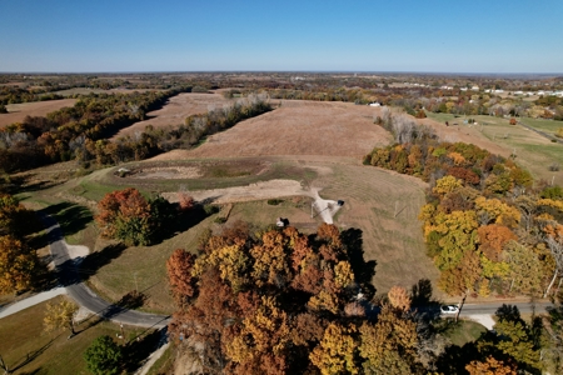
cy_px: 188
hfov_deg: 78.6
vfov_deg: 57.2
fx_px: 344
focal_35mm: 22
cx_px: 282
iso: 100
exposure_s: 1/100
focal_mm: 8.38
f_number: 2.8
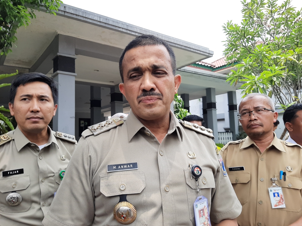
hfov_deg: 67.3
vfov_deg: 53.1
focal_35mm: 26
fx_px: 227
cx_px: 151
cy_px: 113
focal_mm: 3.93
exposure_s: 1/868
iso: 40
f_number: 1.7
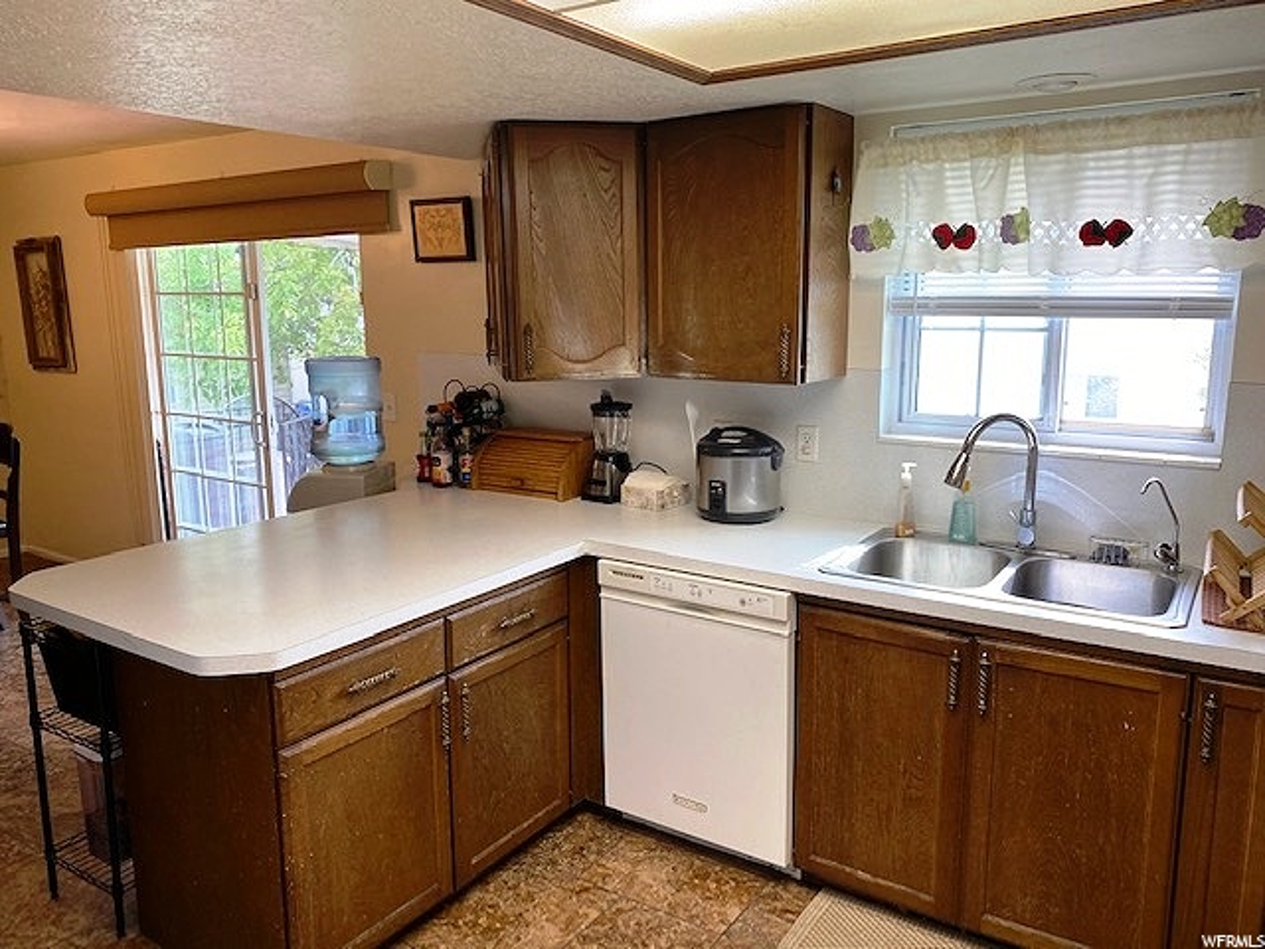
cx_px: 632
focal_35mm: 26
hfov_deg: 67.3
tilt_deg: -10.7
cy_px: 474
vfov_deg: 53.1
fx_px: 950
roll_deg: +0.6
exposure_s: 1/120
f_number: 1.8
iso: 100
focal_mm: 4.25
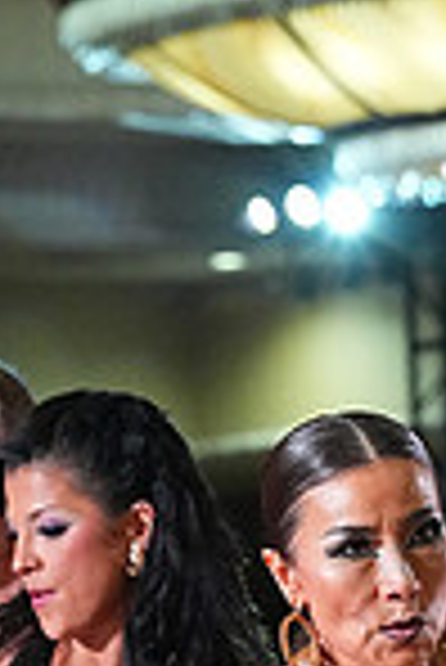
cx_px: 764
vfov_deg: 4.7
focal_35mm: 438
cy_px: 1053
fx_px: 8120
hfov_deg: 3.1
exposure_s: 1/400
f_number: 5
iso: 8000
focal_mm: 112
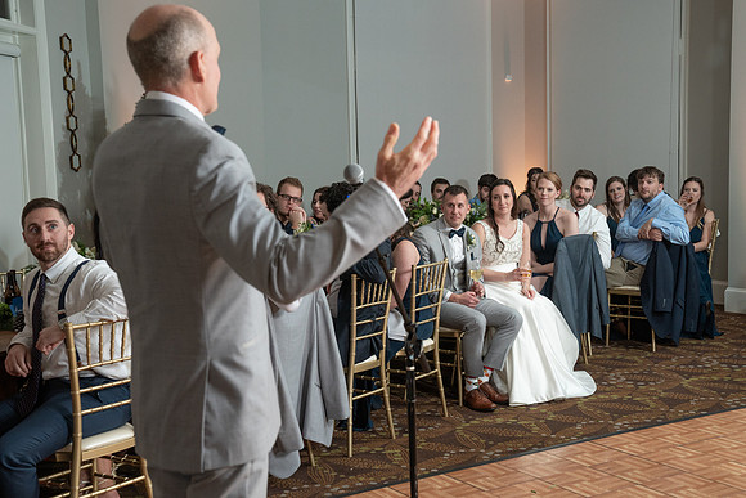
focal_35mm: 50
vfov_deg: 27.2
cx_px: 380
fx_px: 1029
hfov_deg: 39.8
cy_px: 244
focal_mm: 48
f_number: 5
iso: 2000
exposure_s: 1/200
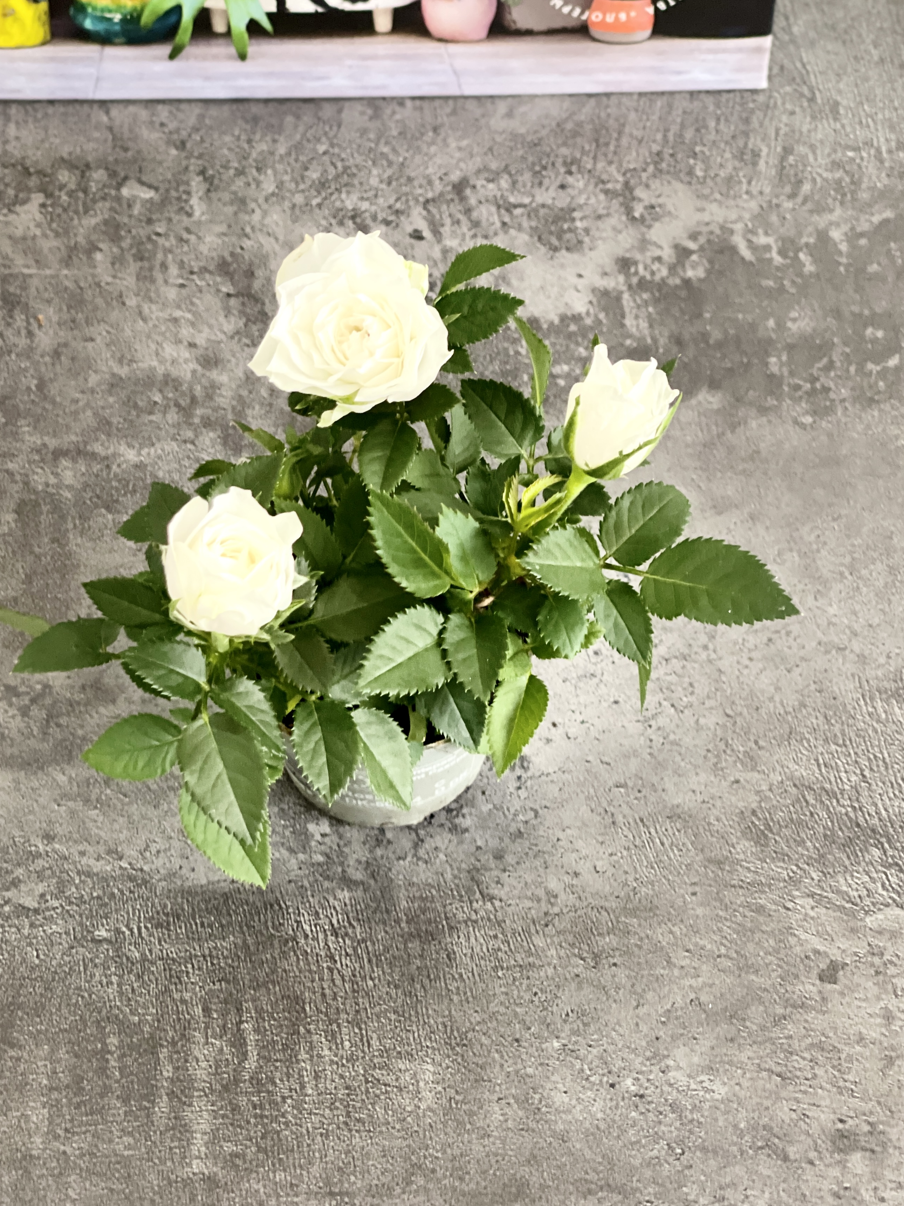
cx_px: 386
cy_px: 505
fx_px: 2612
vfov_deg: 26.0
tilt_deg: -56.4
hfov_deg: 19.6
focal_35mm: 75
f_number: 2.2
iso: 400
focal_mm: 7.5
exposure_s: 1/25
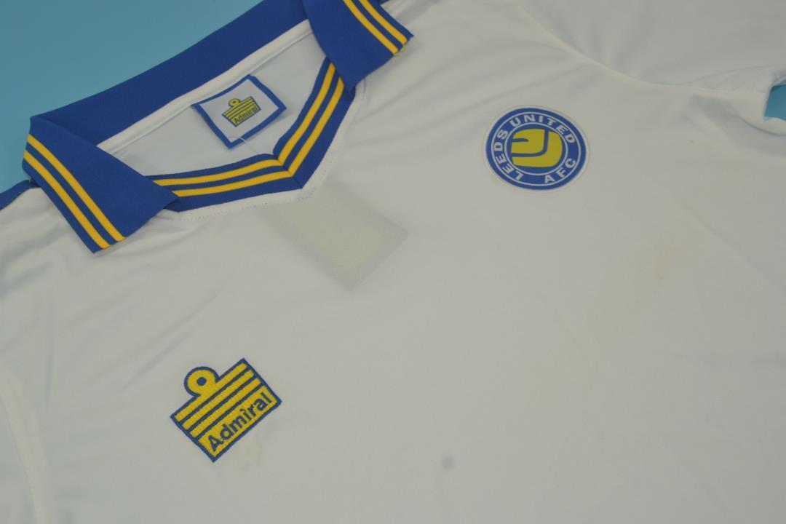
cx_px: 393
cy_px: 262
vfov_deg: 34.2
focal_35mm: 39
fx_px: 851
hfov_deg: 49.6
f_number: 7.1
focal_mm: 26
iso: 200
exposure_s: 1/80
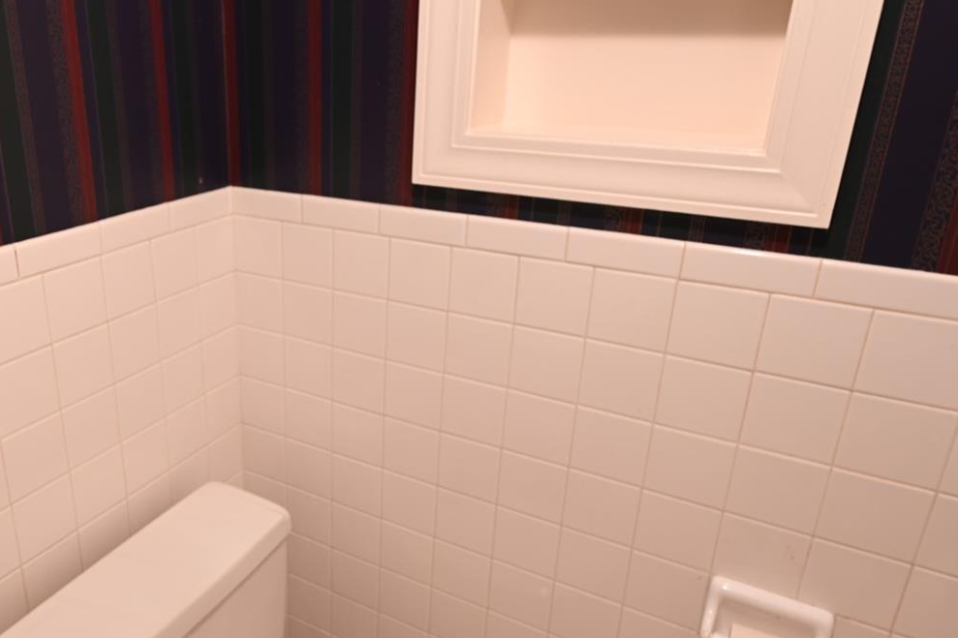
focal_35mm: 29
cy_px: 329
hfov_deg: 61.7
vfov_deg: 44.9
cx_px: 300
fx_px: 772
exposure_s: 1/1.6
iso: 100
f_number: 4
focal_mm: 14
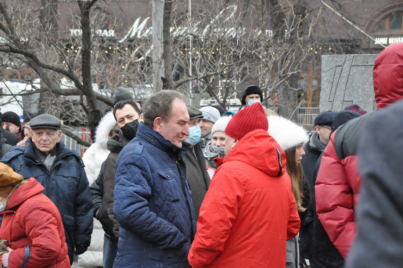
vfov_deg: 11.5
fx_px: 1325
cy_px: 136
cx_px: 191
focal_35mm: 119
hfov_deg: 17.3
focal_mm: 75
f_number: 8
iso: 3200
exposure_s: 1/250
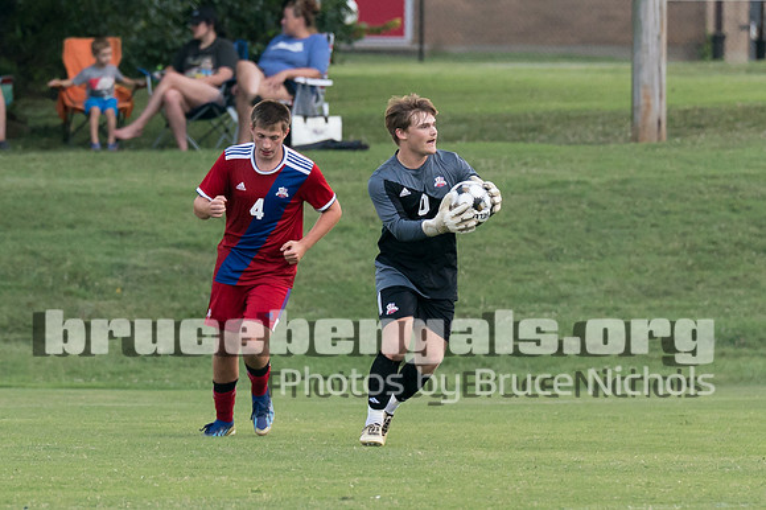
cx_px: 405
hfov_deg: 3.8
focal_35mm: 539
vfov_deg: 2.5
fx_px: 11462
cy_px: 219
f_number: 3.5
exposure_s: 1/1250
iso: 1600
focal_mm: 200
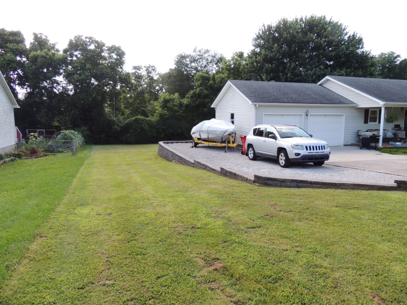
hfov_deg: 71.6
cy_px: 152
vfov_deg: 56.8
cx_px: 204
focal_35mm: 24
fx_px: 282
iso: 100
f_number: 3
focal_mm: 4.3
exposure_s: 1/250
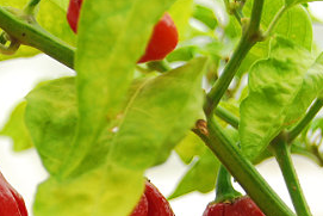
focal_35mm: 133
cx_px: 43
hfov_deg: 15.3
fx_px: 1194
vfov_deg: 10.3
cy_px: 183
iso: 200
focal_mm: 48
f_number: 5.6
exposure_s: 1/160
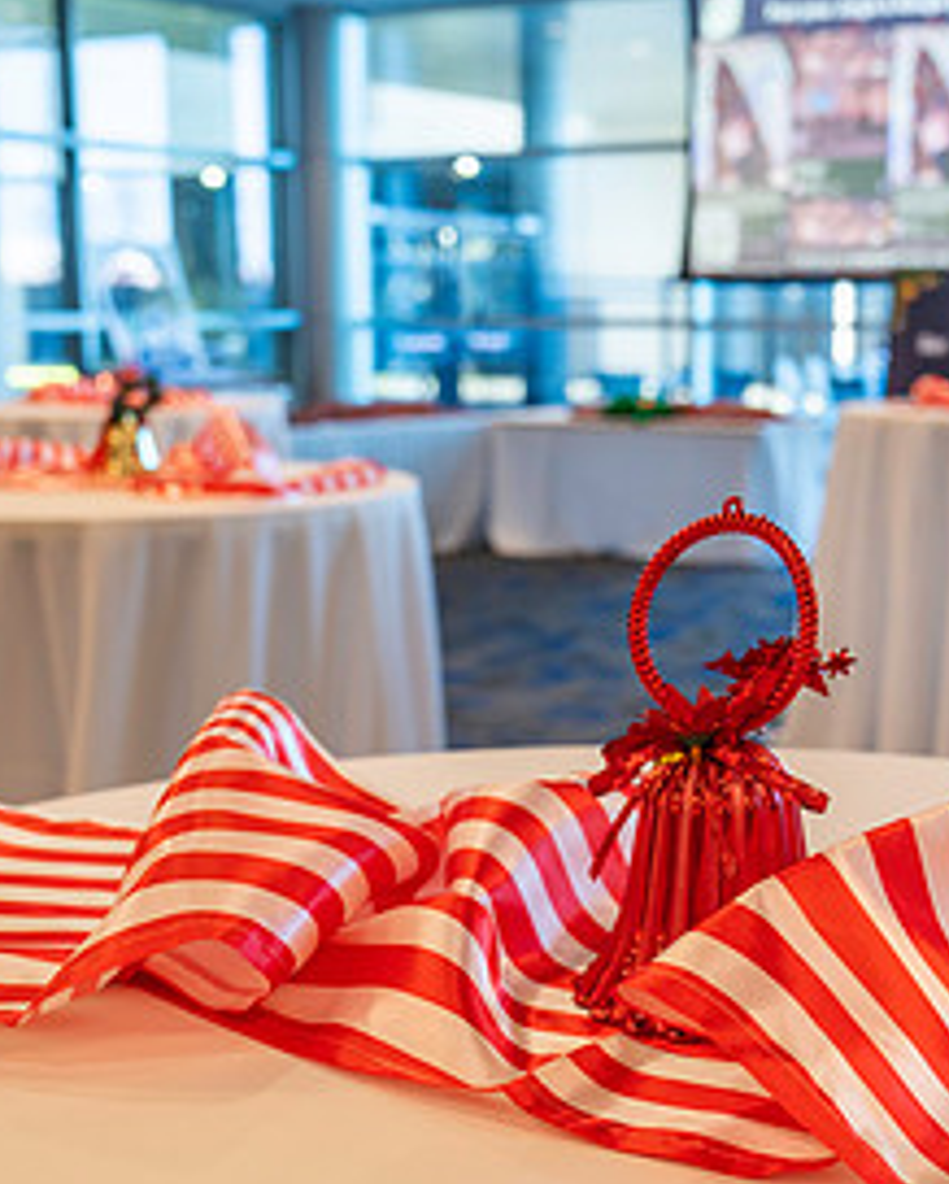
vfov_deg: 34.6
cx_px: 744
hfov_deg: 27.6
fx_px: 1894
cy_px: 720
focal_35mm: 54
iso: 640
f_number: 4
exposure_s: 1/125
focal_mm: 27
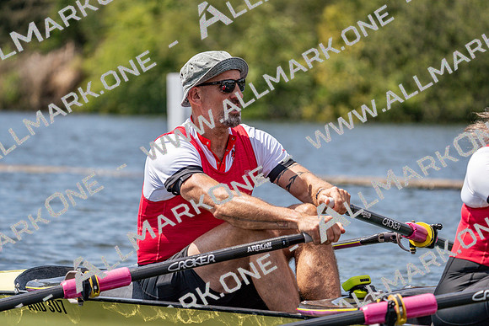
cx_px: 244
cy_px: 163
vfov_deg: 5.4
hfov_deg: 8.1
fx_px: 3464
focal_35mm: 255
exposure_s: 1/2000
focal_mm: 255
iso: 320
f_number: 5.6
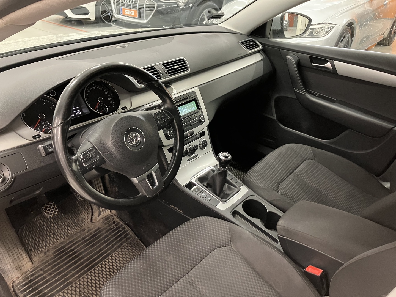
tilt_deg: -28.7
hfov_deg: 63.4
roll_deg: -1.7
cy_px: 148
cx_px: 198
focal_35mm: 28
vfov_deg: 49.7
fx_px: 320
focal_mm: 3.99
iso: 400
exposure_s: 1/25
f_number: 1.8
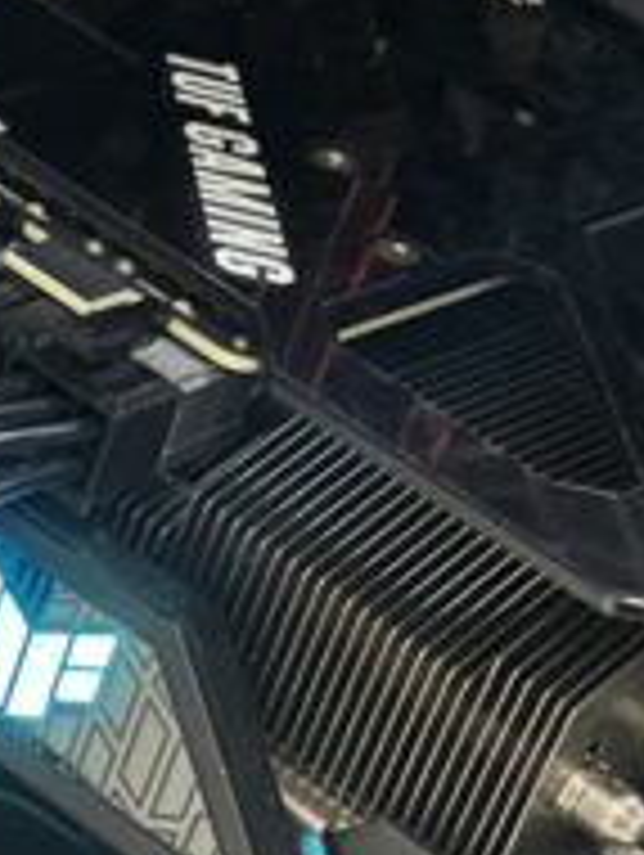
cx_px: 77
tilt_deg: -32.4
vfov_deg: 13.9
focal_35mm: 140
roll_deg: -19.2
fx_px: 3465
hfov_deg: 10.6
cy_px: 810
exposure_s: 1/21
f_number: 1.6
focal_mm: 5.96
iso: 1250
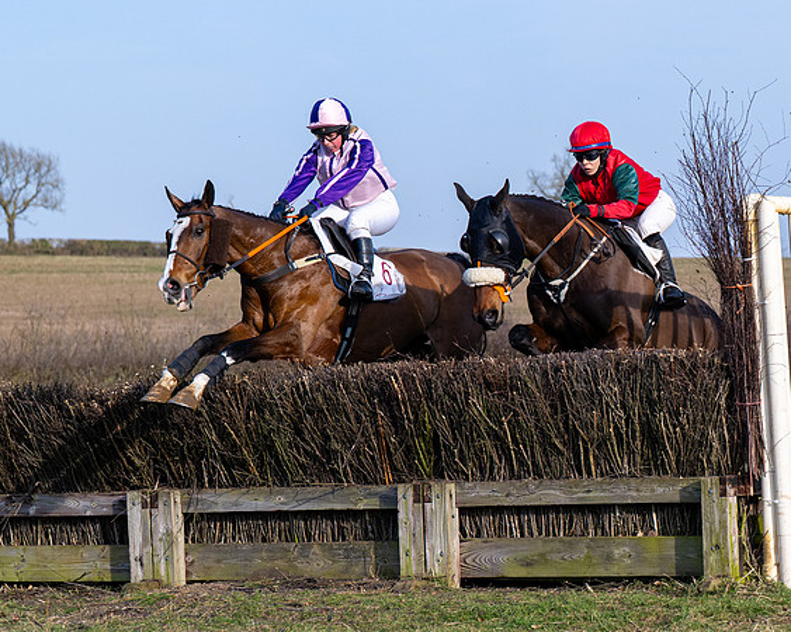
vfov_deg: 10.5
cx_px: 613
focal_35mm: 147
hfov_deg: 13.1
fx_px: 3435
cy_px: 303
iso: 250
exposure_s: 1/2000
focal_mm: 70
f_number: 4
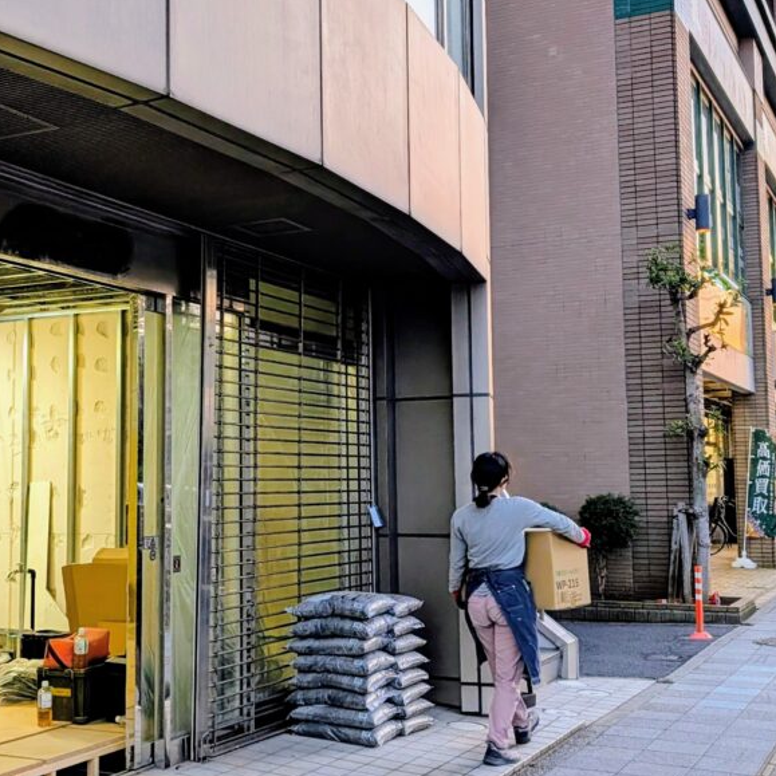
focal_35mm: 47
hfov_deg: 35.7
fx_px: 1192
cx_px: 265
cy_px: 379
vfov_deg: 36.1
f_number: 1.68
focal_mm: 6.9
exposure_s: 1/626
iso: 20
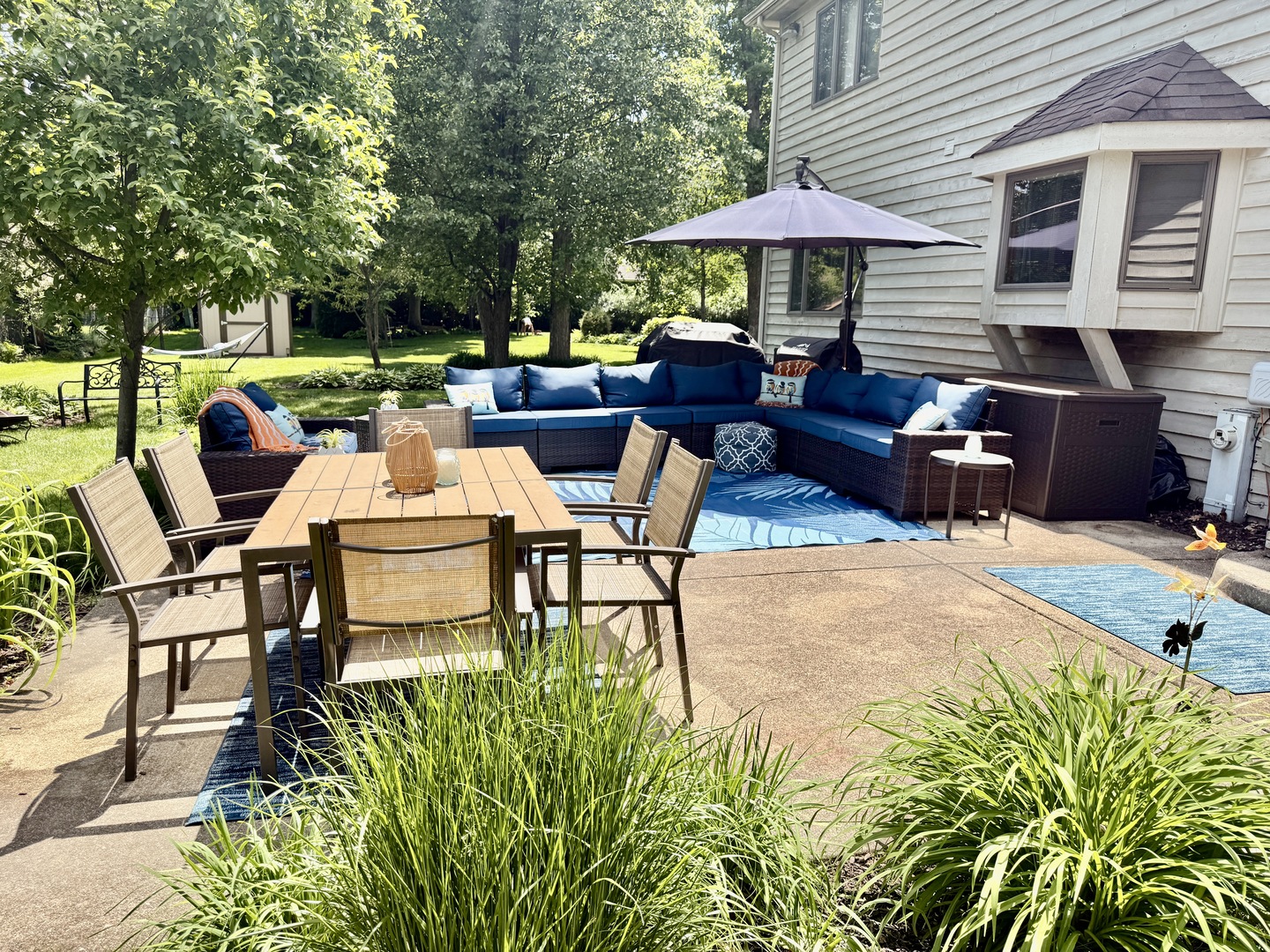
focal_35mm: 24
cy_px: 476
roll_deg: -2.2
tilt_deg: -11.3
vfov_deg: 56.8
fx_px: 881
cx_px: 635
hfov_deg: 71.6
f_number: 1.78
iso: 80
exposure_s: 1/2445
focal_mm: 6.76
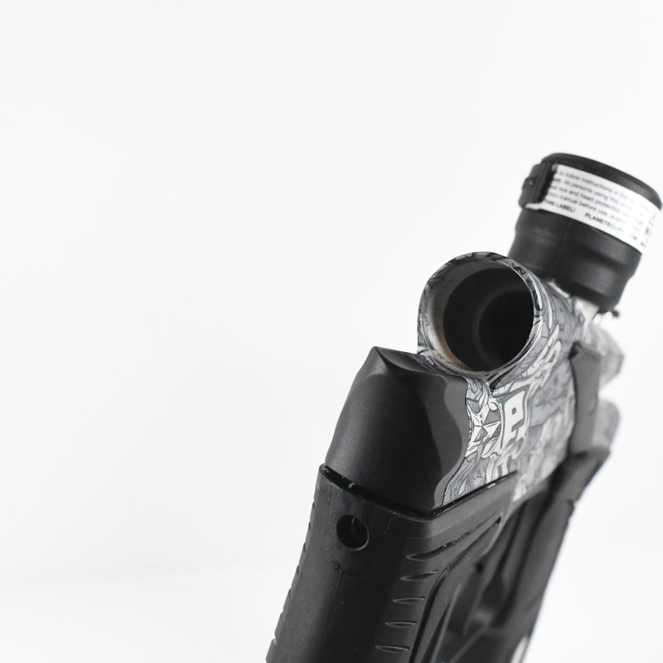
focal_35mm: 39
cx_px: 454
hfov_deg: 42.1
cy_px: 366
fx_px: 845
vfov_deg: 42.8
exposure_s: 1/1000
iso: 8000
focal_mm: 24
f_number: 8
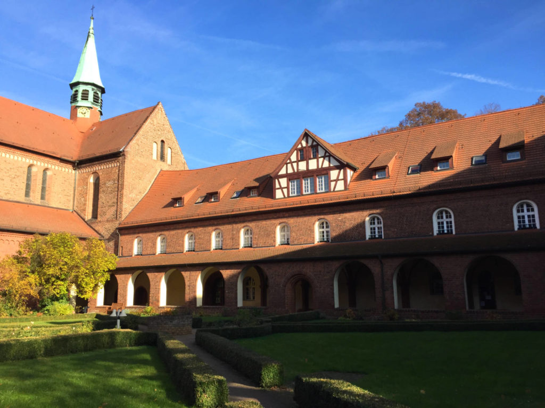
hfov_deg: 61.7
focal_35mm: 29
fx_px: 457
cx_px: 272
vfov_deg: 48.2
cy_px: 204
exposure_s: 1/942
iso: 32
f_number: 2.2
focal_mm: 4.2
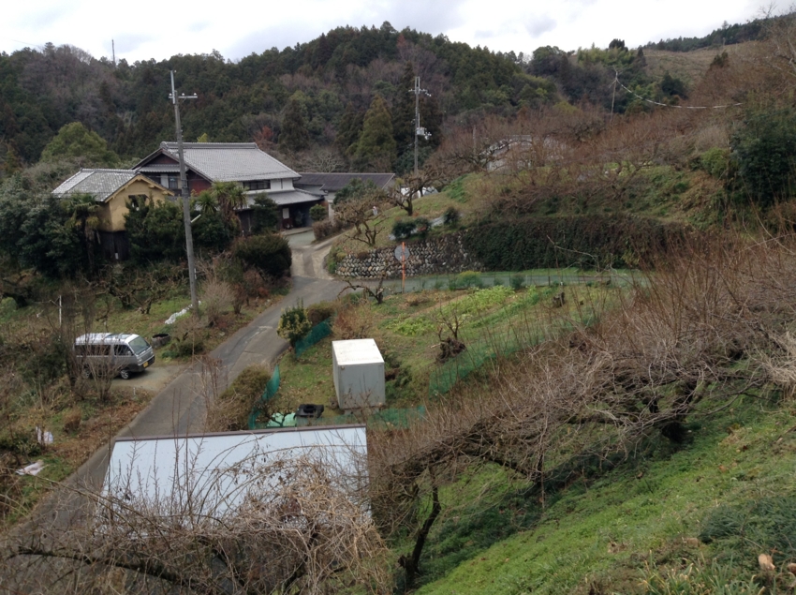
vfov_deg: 42.8
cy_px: 298
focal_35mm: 33
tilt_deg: -14.7
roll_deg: +0.7
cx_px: 398
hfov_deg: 55.4
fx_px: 758
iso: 25
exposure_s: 1/217
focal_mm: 3.3
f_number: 2.4
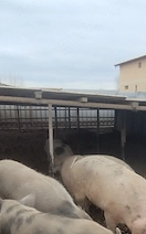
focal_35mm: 32
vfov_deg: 52.8
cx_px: 116
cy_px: 209
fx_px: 204
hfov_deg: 37.9
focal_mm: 1.65
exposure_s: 1/286
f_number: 2.2
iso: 50
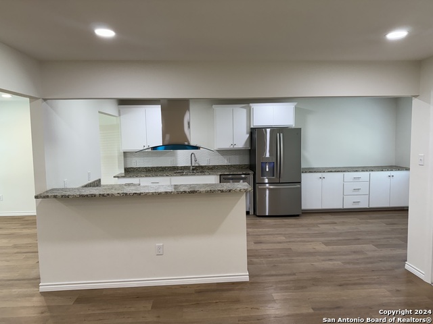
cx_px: 216
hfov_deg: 71.6
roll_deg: +0.9
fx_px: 300
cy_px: 162
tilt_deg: -4.6
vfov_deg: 56.8
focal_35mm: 24
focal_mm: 6.76
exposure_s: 1/120
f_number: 1.78
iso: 125
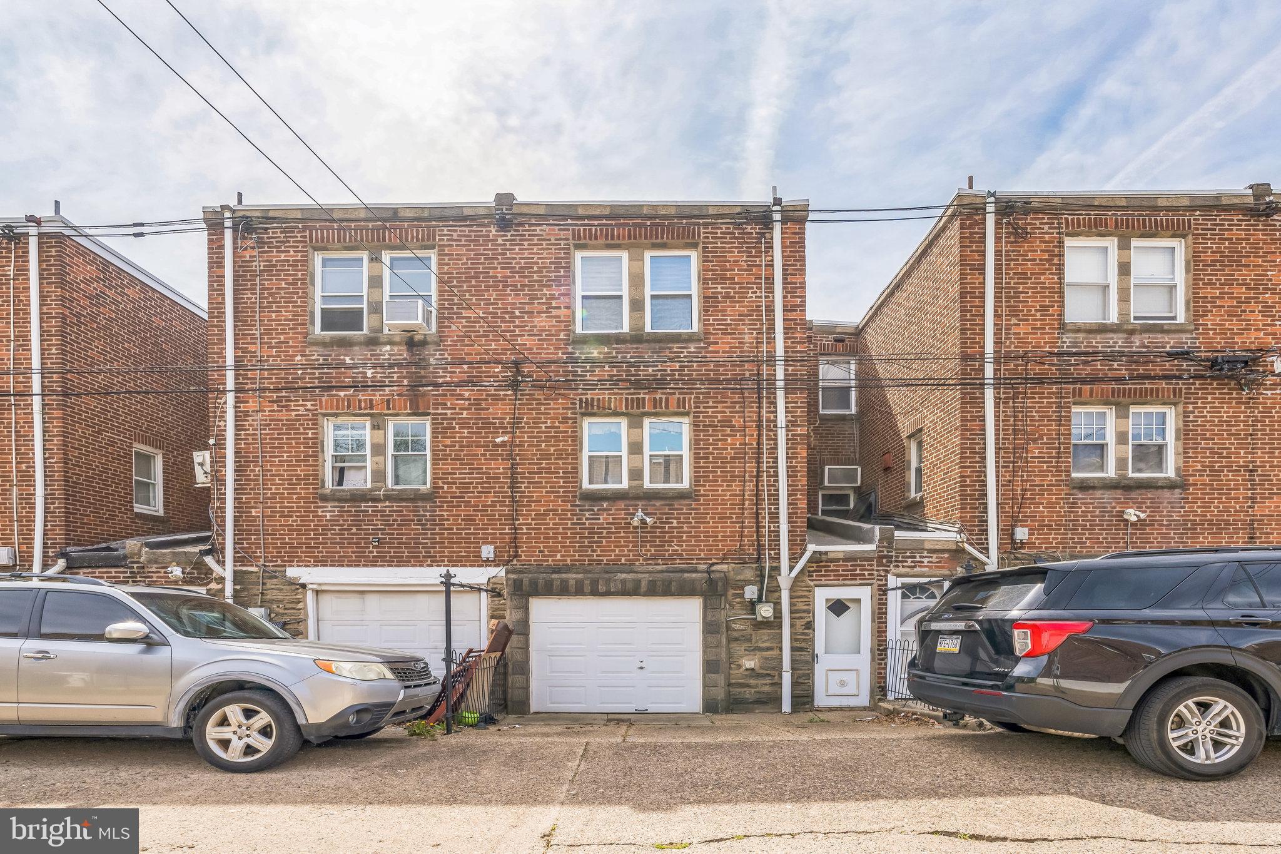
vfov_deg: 72.0
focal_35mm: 16
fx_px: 587
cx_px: 640
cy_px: 427
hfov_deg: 95.0
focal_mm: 16.5
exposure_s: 1/400
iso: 500
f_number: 11
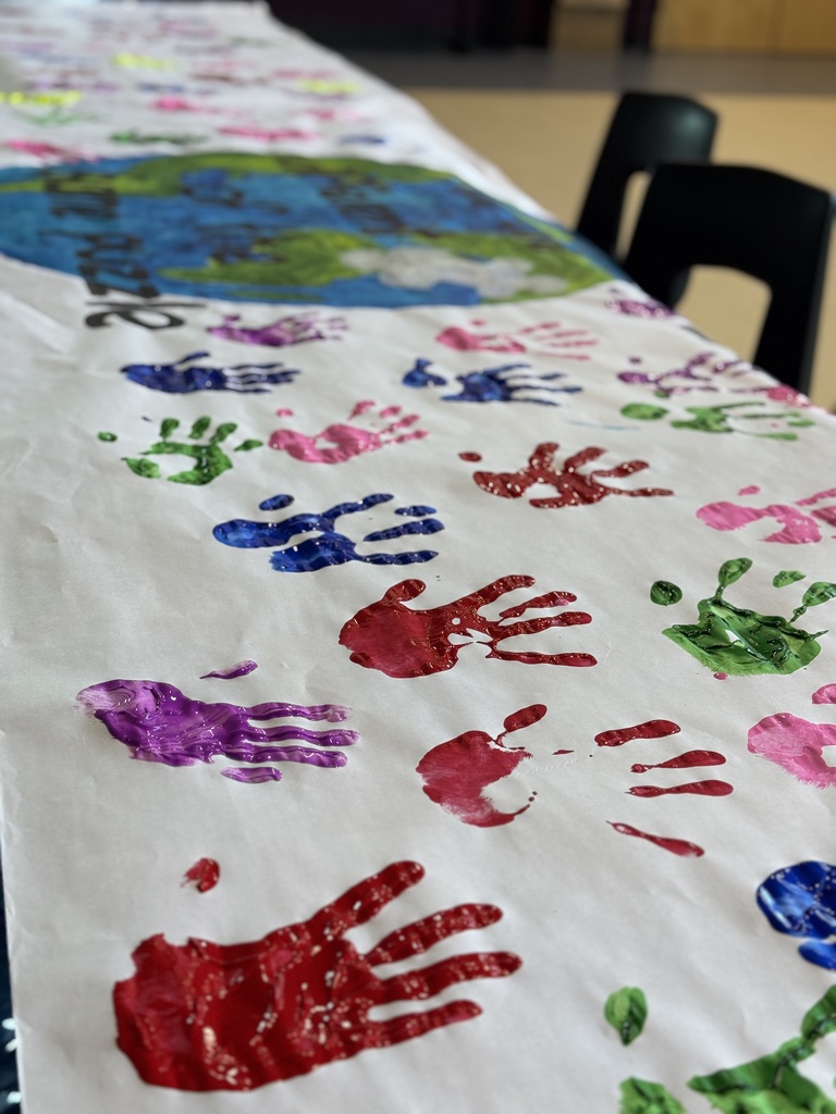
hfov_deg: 30.3
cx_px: 418
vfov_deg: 39.7
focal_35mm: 48
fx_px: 1546
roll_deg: -3.2
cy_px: 557
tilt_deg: -24.0
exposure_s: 1/120
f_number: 1.78
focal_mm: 6.76
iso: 100
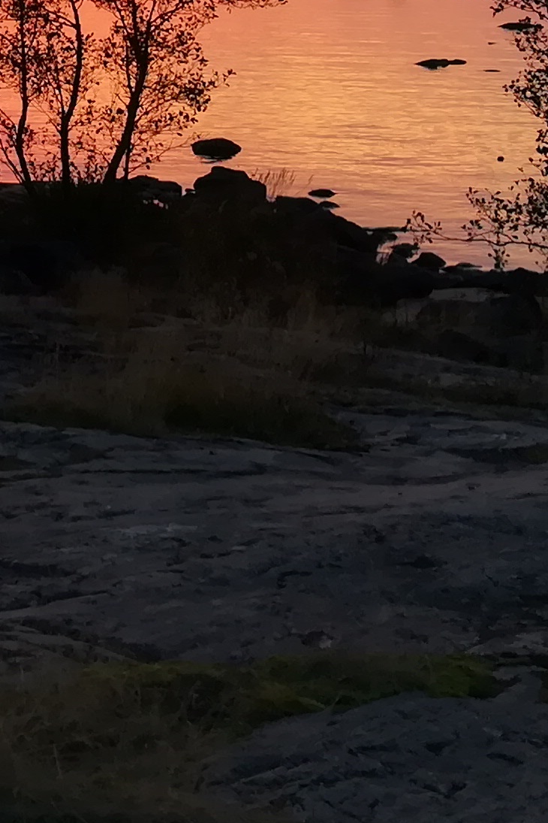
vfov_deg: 19.3
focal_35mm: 98
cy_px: -239
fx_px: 2237
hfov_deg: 13.1
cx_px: -300
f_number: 2.2
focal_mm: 3.83
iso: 80
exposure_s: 1/33.3
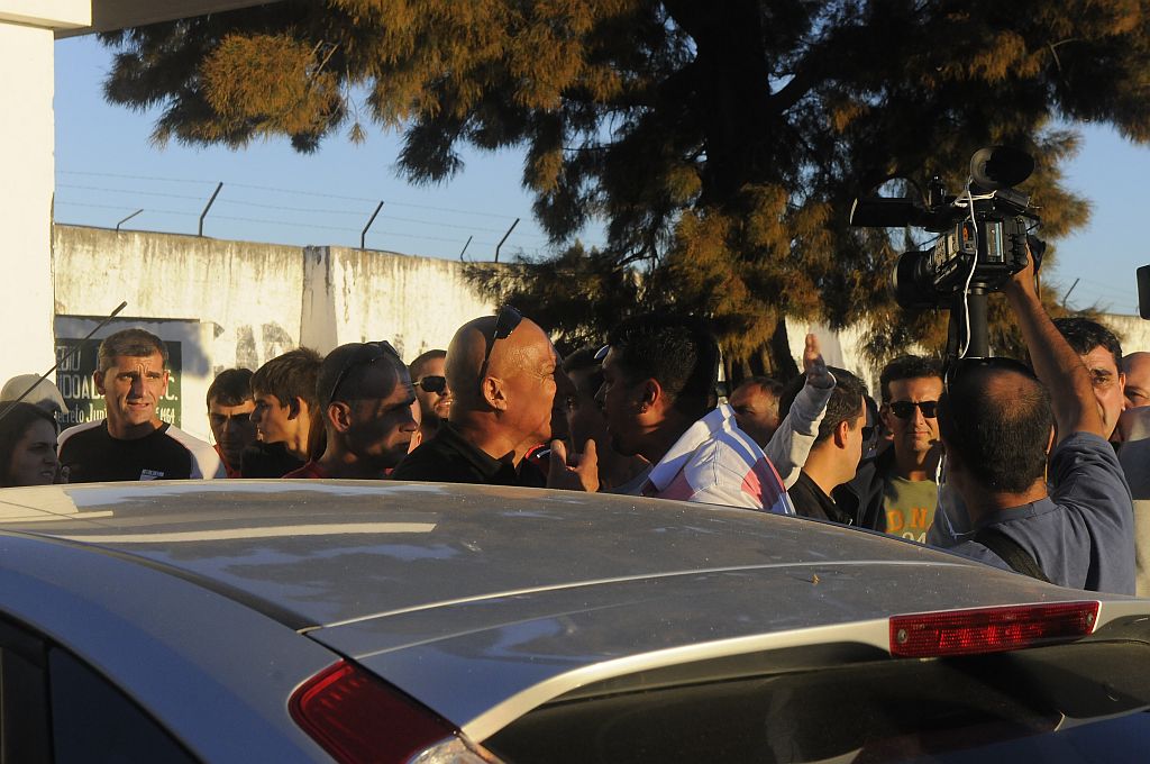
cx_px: 575
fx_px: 2632
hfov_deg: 24.6
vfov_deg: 16.5
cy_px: 382
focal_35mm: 82
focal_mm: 55
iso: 800
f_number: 11
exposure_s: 1/500
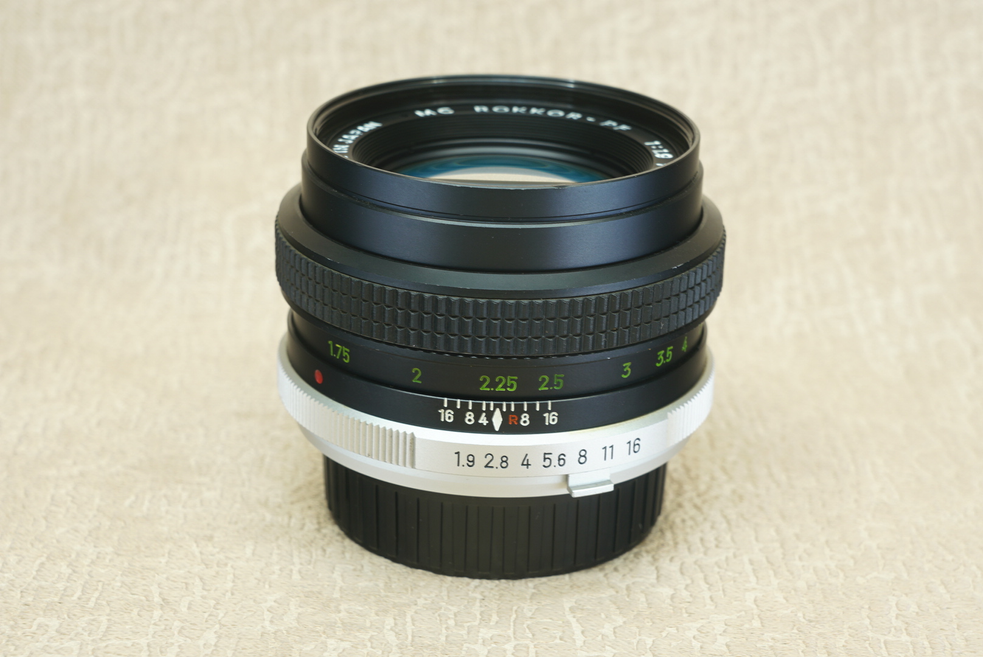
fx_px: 2077
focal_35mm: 76
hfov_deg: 26.6
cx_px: 492
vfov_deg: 18.0
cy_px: 328
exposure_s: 2
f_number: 9
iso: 100
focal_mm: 51
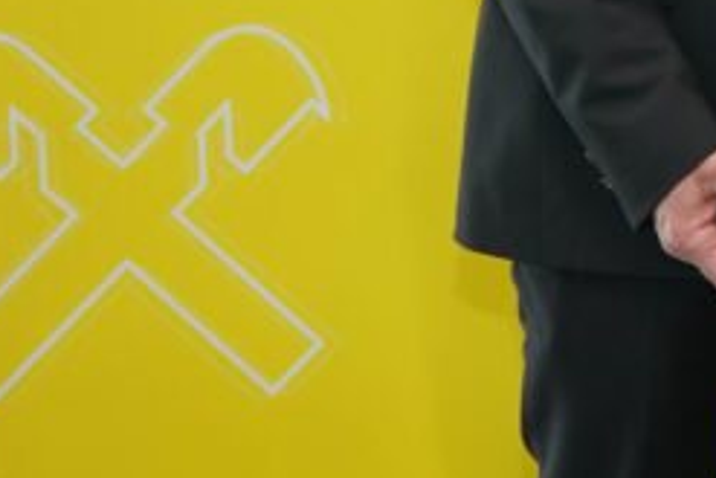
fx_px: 2885
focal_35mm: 145
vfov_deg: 9.0
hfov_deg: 12.7
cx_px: 1354
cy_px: -443
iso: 1000
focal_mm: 35
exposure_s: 1/160
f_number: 4
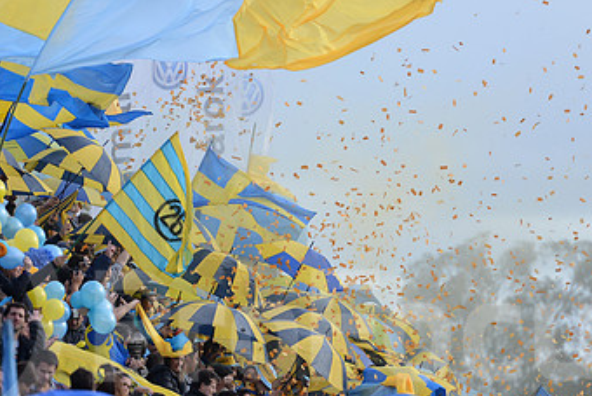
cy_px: 322
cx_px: 235
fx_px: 7847
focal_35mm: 477
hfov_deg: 4.3
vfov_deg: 2.9
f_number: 4
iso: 500
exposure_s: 1/1600
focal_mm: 280
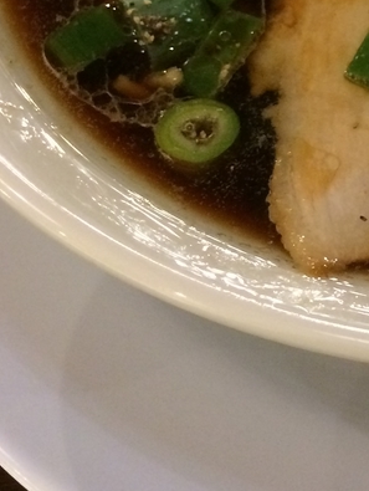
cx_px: 507
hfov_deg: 15.8
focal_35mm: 88
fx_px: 1249
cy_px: 26
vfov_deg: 21.6
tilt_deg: -50.2
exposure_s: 1/30
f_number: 2.2
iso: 320
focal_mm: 4.15
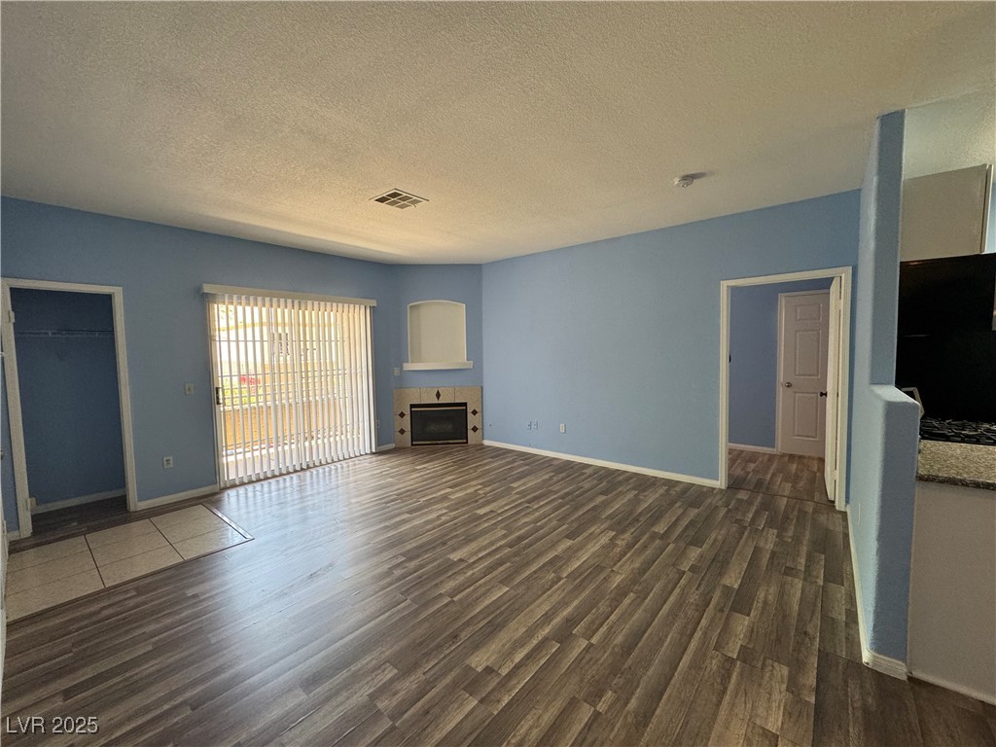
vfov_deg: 85.7
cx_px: 498
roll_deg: +1.1
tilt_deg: -4.9
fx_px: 403
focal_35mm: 14
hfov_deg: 102.1
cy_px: 374
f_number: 2.2
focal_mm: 2.22
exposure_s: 1/120
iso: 200
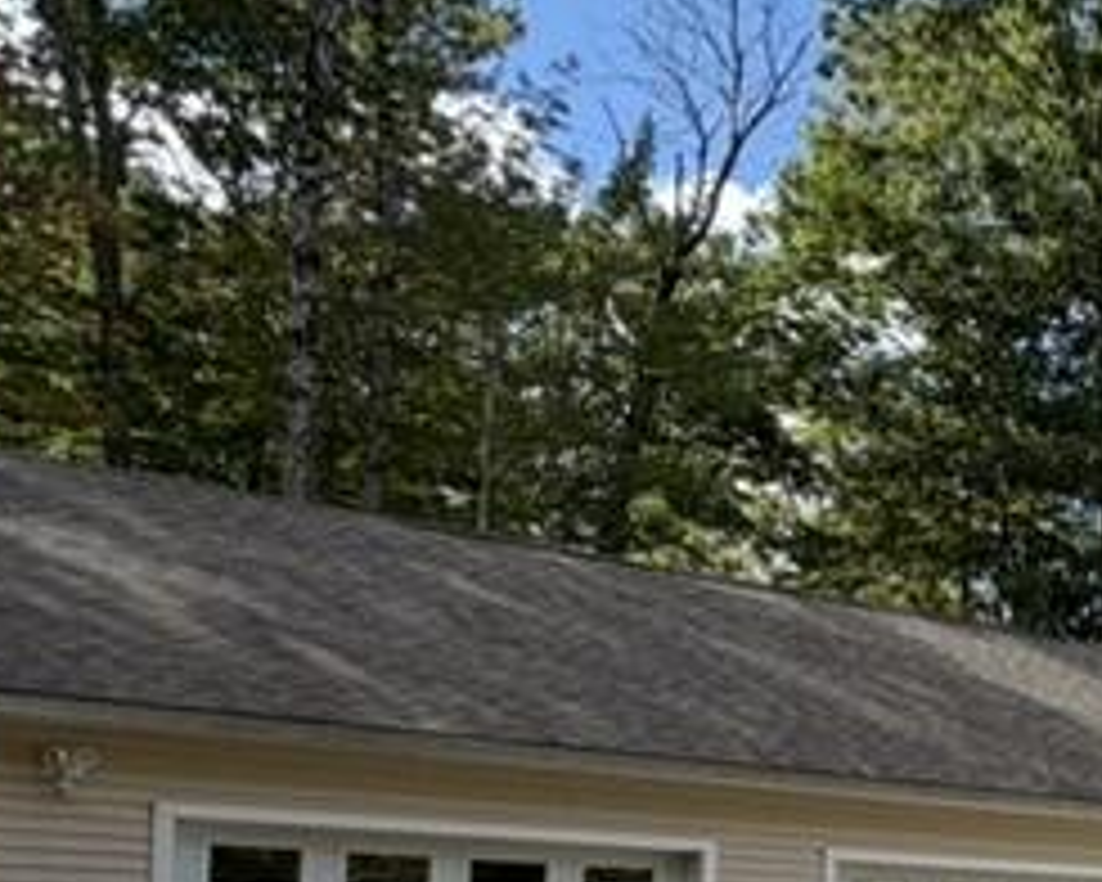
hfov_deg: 23.5
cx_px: 1804
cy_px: 932
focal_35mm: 57
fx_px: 1859
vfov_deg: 25.1
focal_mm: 2.22
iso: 32
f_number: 2.2
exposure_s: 1/770
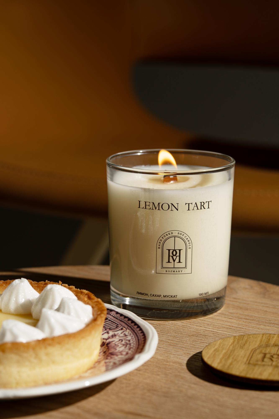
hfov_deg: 13.7
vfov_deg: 20.4
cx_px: 140
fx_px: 1163
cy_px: 210
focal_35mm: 100
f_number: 10
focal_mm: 100
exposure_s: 1/100
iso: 100
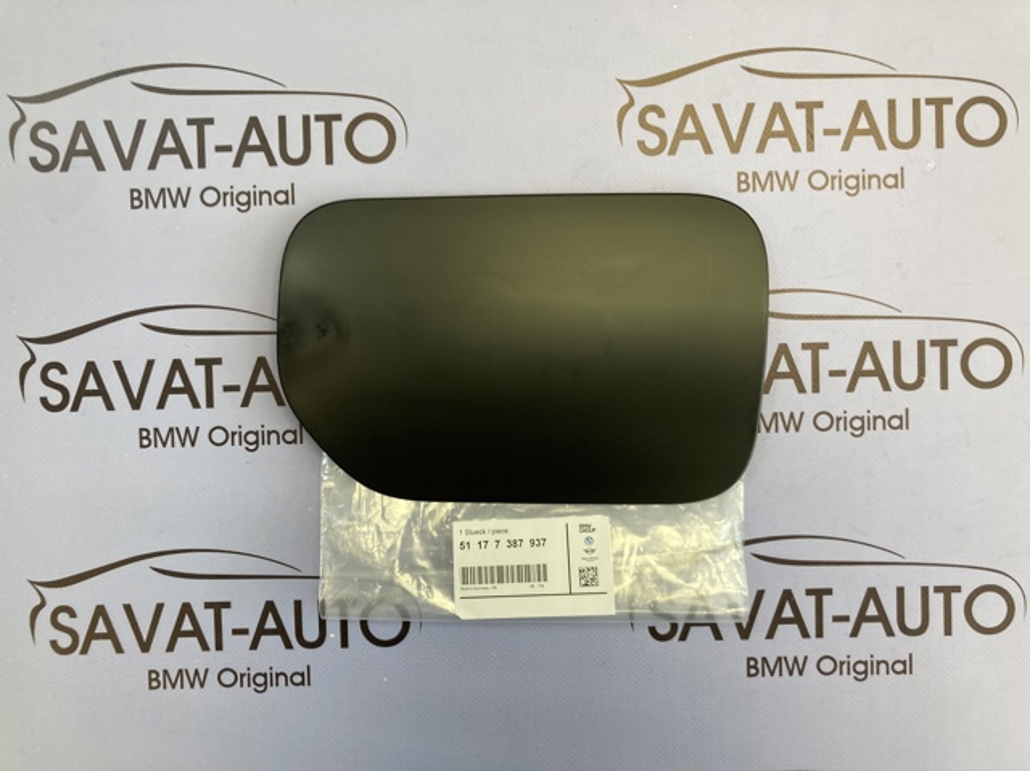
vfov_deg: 49.7
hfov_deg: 63.5
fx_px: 833
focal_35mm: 28
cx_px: 515
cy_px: 386
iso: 80
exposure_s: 1/111
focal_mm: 3.99
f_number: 1.8
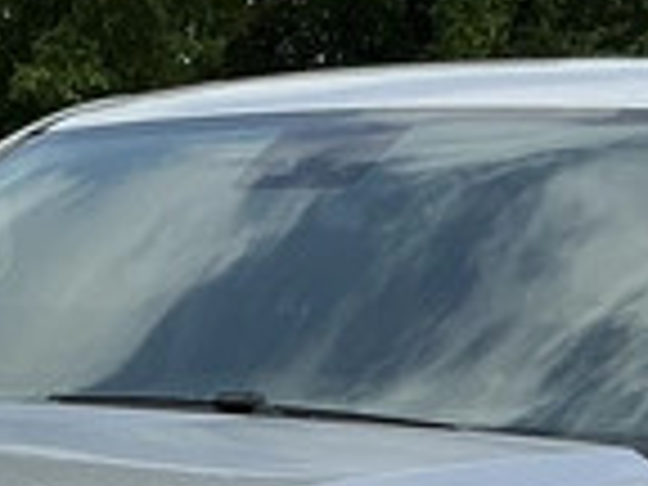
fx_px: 2733
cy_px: 983
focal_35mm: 146
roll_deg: -0.6
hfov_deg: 13.5
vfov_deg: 9.5
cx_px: 162
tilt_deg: -10.4
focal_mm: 3
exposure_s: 1/1451
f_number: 1.8
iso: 25
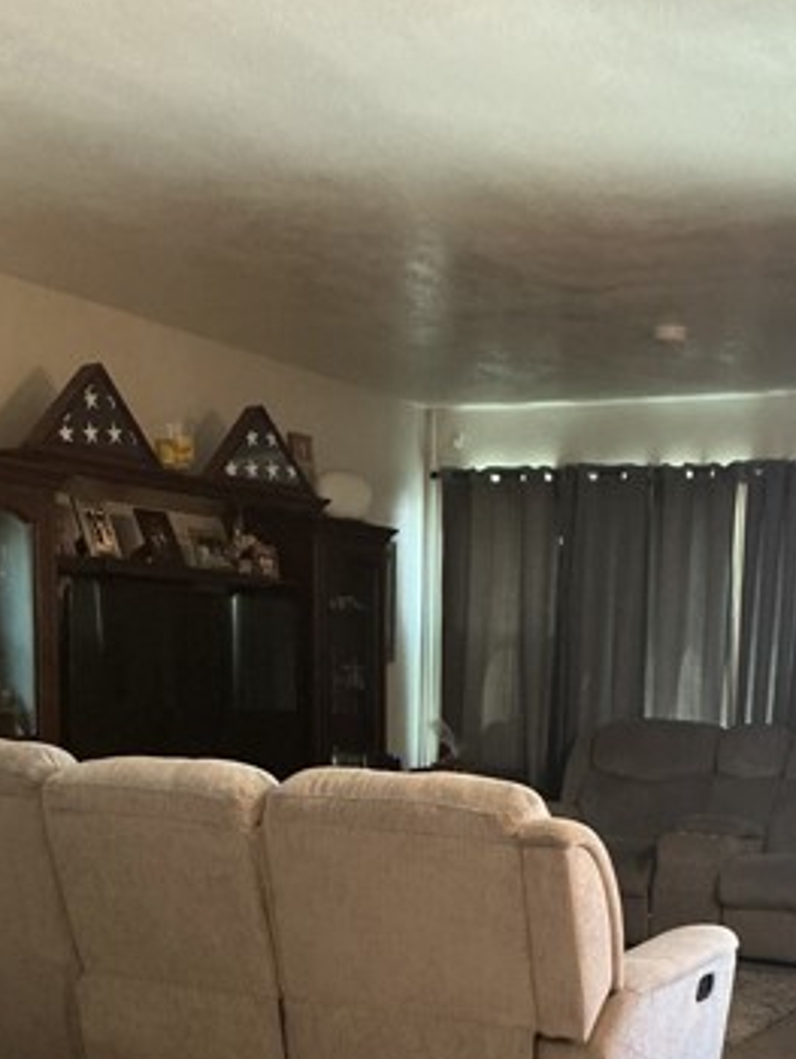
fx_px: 1623
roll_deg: -1.7
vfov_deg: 34.9
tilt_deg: -7.2
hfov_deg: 27.5
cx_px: 502
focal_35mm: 53
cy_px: 859
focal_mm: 3
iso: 320
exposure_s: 1/40
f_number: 1.8
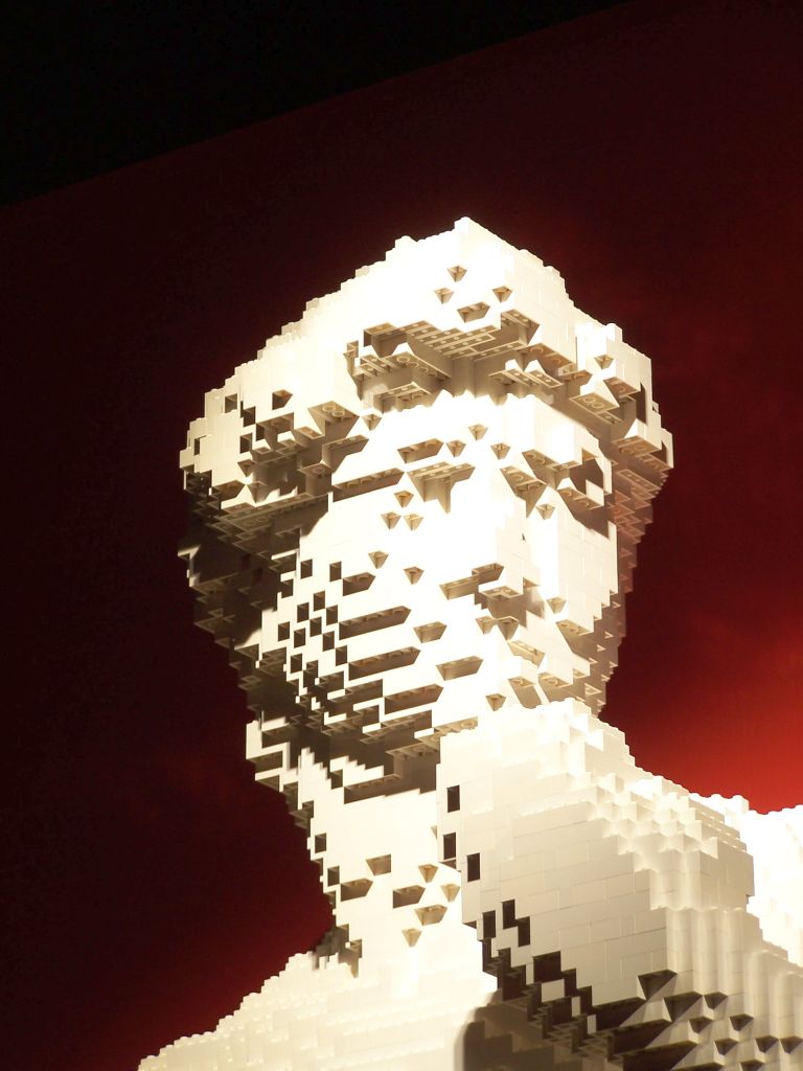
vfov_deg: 14.2
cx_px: 402
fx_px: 4299
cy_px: 536
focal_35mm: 139
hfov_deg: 10.7
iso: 80
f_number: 3.2
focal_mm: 23.1
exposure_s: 1/15
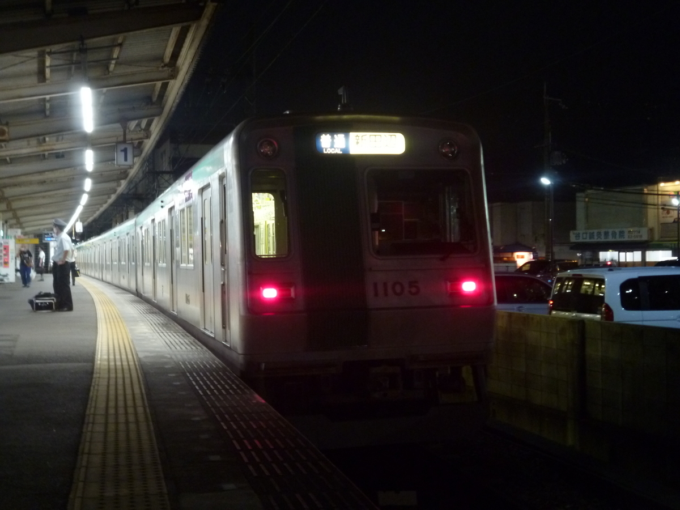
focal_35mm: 48
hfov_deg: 39.7
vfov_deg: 30.3
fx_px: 943
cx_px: 340
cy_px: 255
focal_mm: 8.6
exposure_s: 1/5
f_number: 4
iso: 400
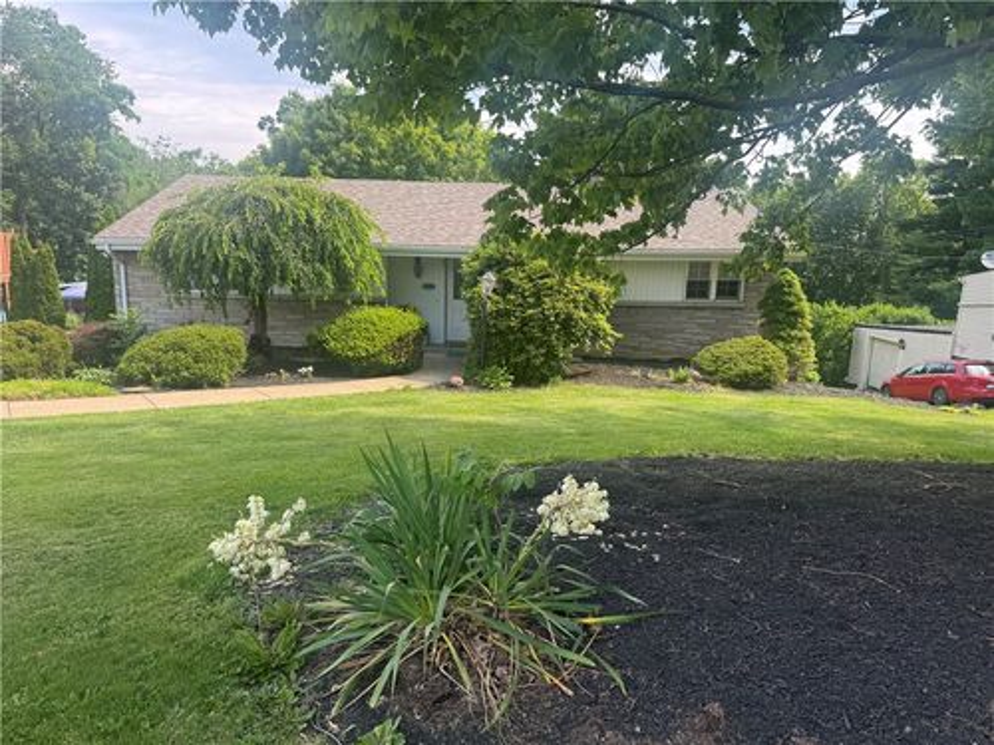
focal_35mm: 24
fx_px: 689
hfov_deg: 71.6
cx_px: 497
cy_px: 372
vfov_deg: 56.8
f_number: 1.78
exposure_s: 1/782
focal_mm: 6.76
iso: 80
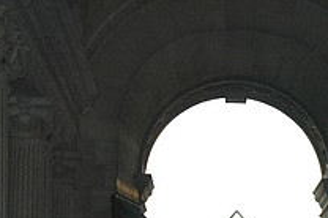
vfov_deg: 10.4
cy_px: 266
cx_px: 399
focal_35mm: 129
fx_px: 1177
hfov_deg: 15.3
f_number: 4
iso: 400
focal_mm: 31
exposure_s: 1/400
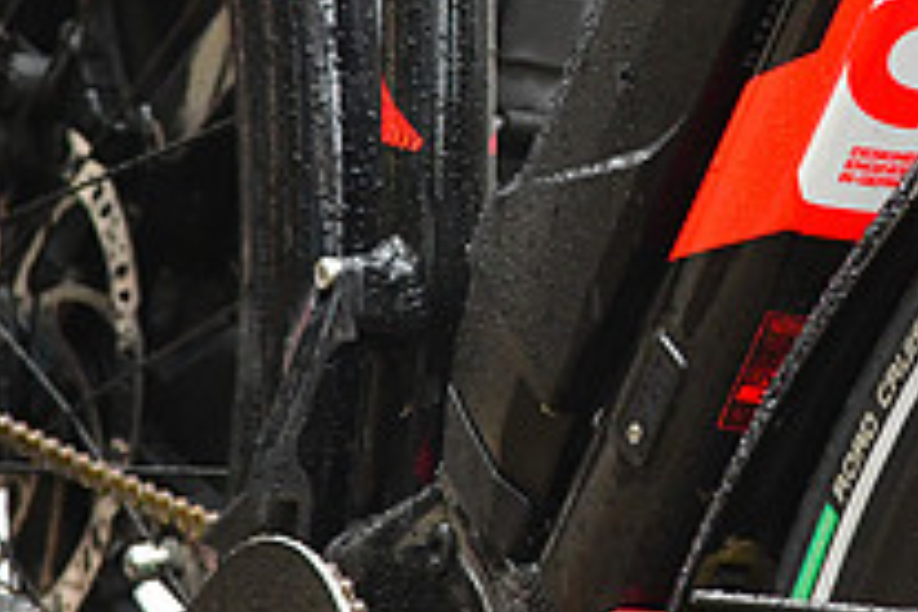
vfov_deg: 2.3
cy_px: -122
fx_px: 14967
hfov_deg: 3.5
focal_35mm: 587
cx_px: 883
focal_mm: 140
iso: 2800
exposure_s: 1/250
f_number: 6.3
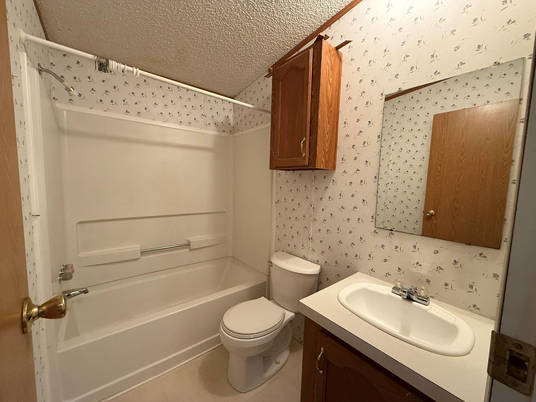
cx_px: 268
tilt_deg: -4.3
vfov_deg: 85.7
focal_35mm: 14
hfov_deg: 102.1
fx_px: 217
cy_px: 201
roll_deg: -1.7
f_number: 2.2
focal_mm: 2.22
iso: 400
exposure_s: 1/60
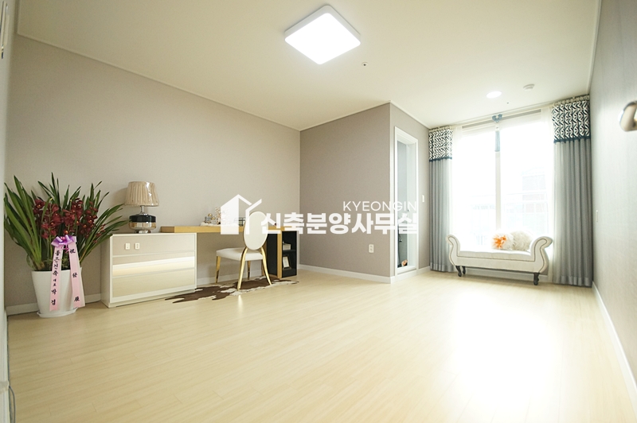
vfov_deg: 77.2
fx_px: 265
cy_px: 212
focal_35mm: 15
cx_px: 318
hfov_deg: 100.4
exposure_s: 1/80
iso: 800
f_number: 5
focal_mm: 10
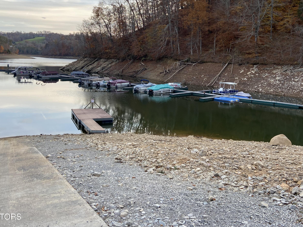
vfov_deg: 42.6
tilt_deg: -6.0
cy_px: 86
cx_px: 152
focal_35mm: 33
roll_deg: -1.9
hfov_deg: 55.4
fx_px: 289
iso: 32
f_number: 1.8
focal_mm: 4.25
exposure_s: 1/122
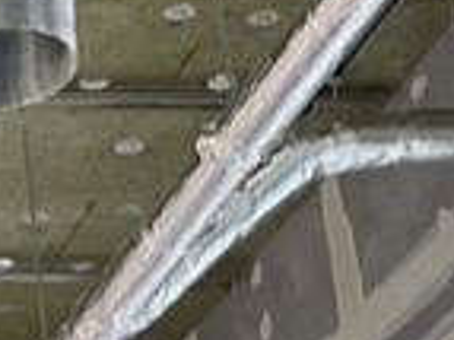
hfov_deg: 9.2
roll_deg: -1.0
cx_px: -737
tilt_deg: +26.1
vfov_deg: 8.0
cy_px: 259
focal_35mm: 186
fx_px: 2437
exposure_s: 1/50
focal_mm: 4.2
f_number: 1.6
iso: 100
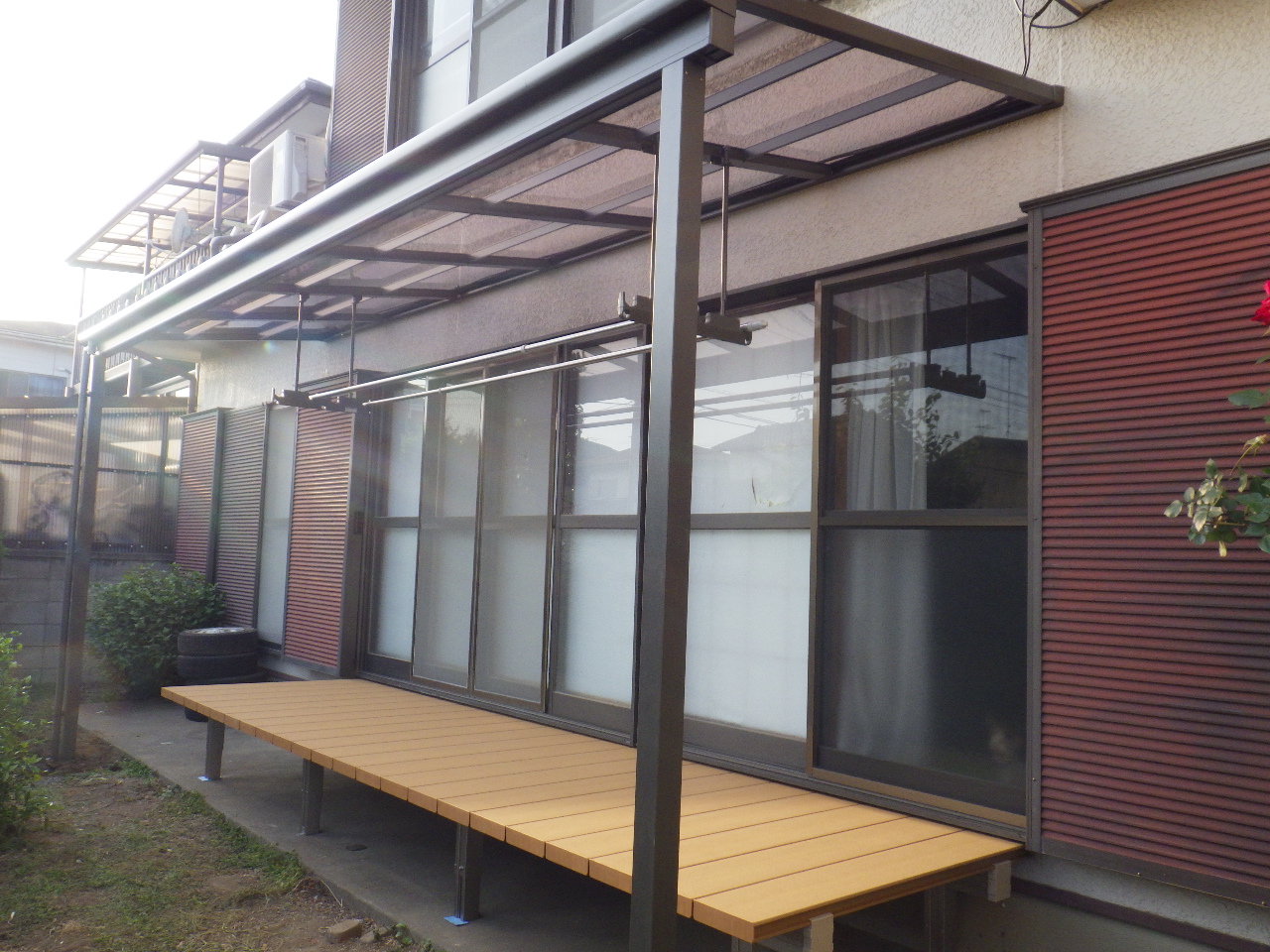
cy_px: 476
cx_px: 635
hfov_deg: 63.4
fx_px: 1027
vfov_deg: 49.7
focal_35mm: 28
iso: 250
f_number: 4.2
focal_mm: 5
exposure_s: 1/250
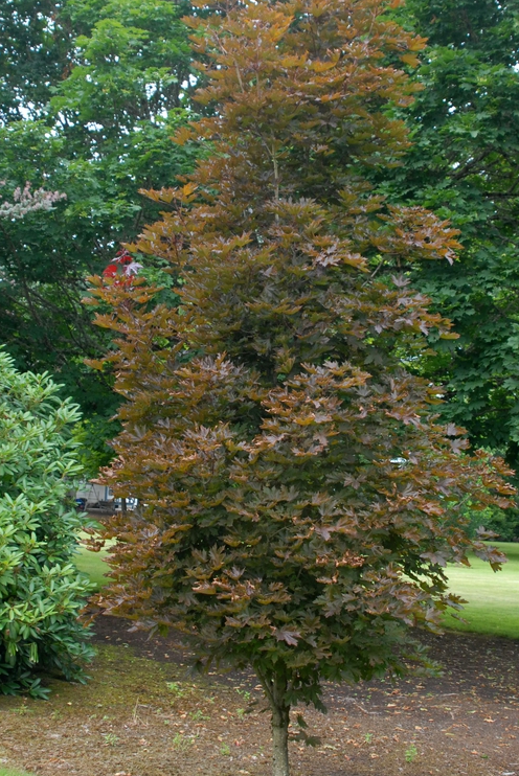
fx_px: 1252
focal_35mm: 58
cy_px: 346
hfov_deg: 23.4
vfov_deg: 34.4
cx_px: 280
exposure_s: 1/125
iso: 400
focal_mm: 28
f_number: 5.6
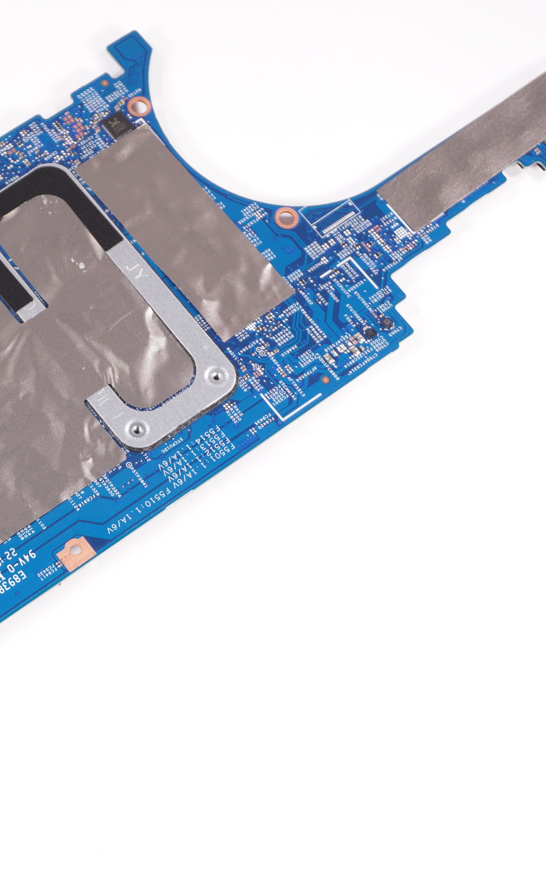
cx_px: 19
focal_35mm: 75
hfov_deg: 17.1
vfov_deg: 27.5
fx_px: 1786
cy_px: 443
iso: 500
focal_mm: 32
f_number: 5.6
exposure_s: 1/160
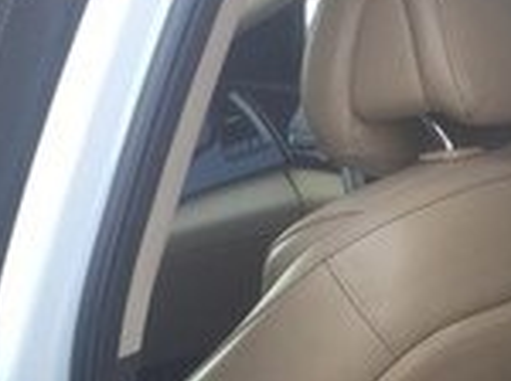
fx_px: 1887
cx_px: 262
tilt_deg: -16.9
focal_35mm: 128
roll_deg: +0.9
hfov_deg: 15.4
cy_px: 519
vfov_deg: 11.2
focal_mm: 4.15
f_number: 2.2
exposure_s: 1/100
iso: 32
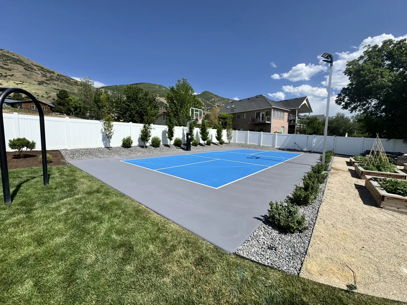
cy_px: 152
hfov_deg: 102.1
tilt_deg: -7.4
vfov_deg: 85.7
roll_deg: -4.8
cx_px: 204
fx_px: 165
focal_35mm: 14
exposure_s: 1/3390
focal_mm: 2.22
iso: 50
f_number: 2.2
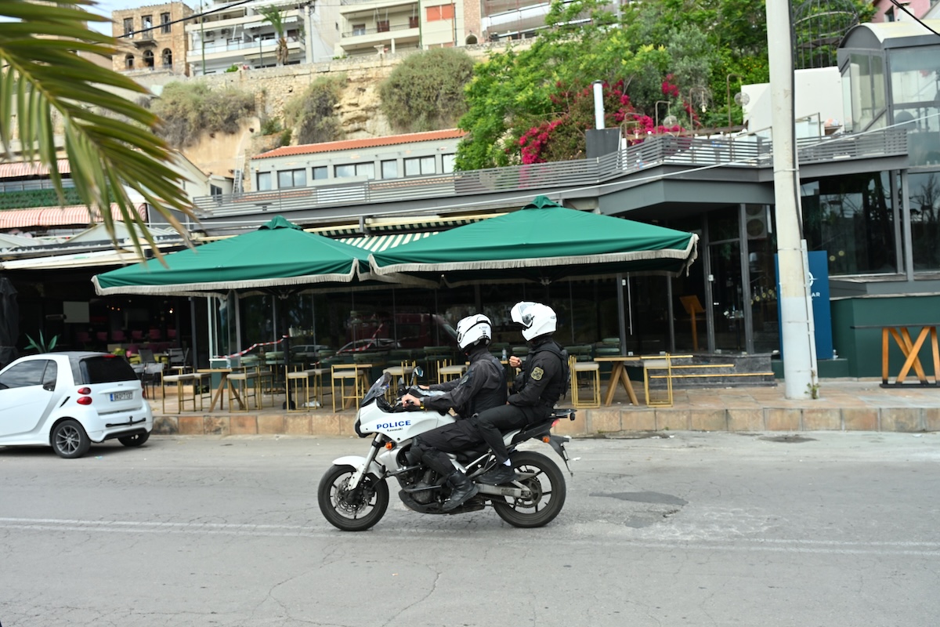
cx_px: 470
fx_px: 796
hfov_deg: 61.1
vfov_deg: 43.0
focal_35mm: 30
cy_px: 314
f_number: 5.6
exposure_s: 1/640
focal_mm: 30.5
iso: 320
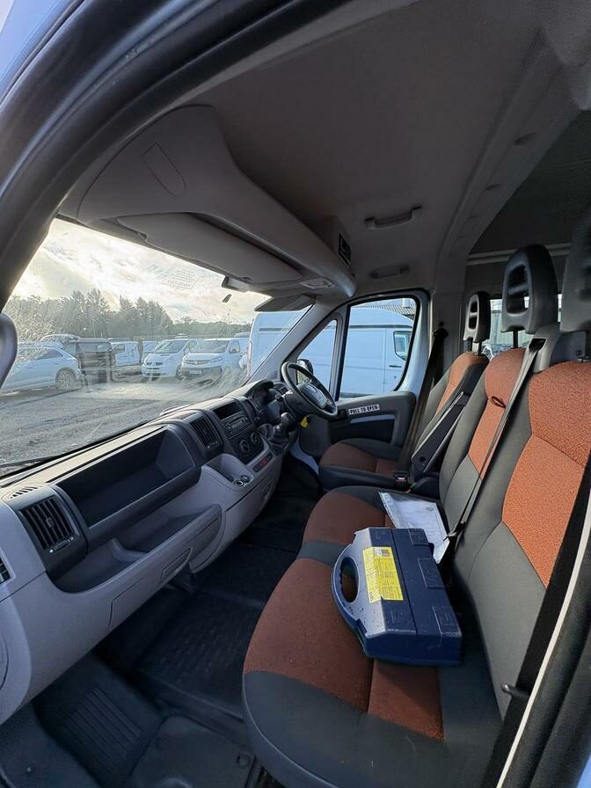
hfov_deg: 85.7
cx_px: 296
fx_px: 319
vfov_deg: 102.1
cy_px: 394
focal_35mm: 14
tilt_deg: -16.7
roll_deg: -1.7
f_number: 2.2
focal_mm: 2.22
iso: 50
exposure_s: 1/232
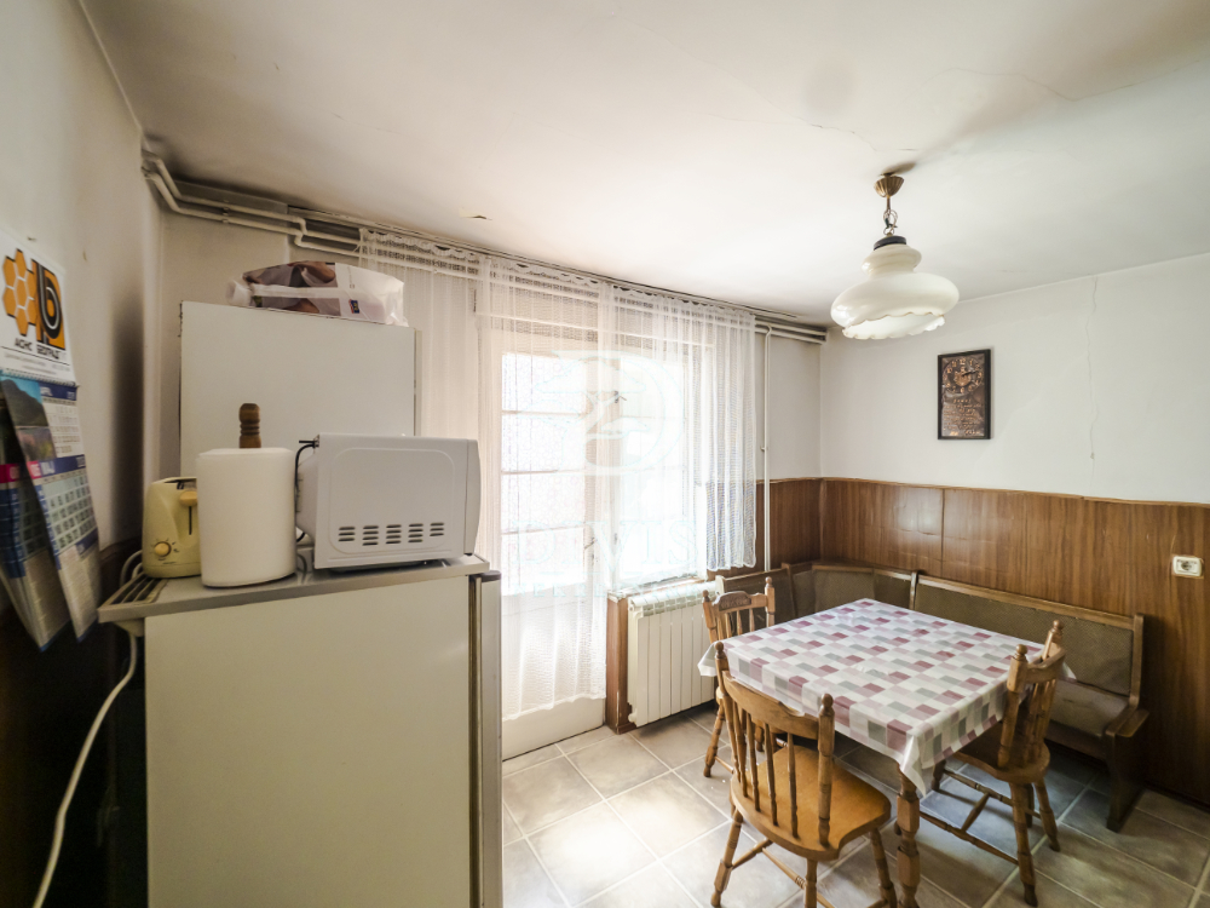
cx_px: 605
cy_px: 454
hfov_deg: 102.1
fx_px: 489
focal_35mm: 14
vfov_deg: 85.7
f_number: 4
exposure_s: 1/30
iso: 400
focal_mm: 7
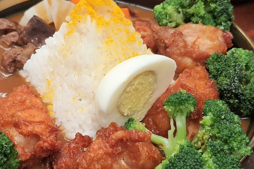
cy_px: 99
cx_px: 96
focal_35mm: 48
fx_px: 339
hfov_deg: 40.8
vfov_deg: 28.1
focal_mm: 4.32
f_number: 1.7
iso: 250
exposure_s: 1/40
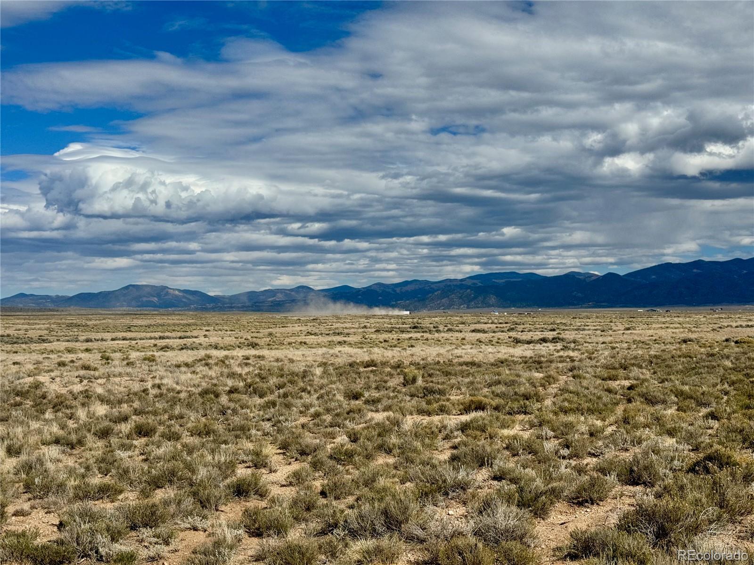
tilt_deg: +1.8
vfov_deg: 30.3
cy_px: 282
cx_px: 377
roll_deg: +0.4
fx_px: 1046
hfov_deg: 39.7
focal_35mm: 48
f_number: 1.78
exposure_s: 1/10526
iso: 64
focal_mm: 6.76
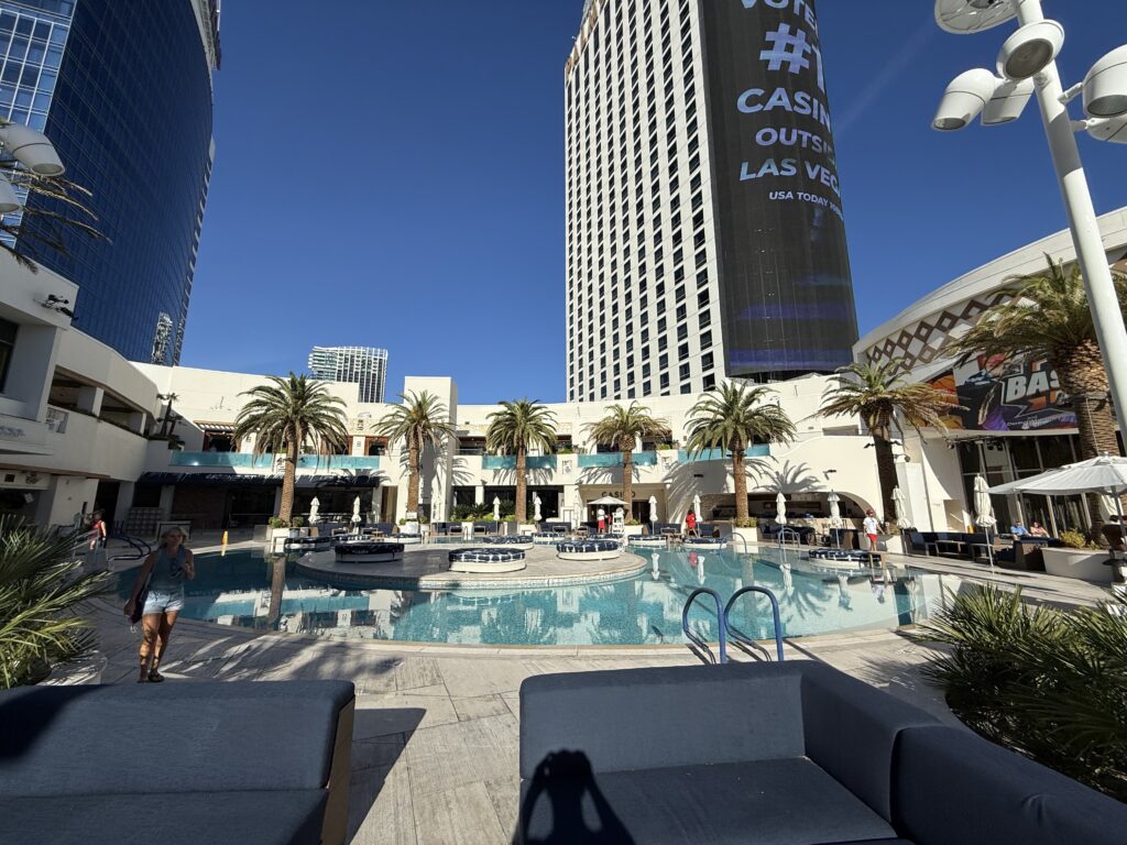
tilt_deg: +11.1
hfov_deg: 102.1
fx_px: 456
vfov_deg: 85.7
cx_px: 564
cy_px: 422
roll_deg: +0.1
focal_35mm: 14
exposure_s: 1/4425
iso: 50
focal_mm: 2.22
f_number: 2.2
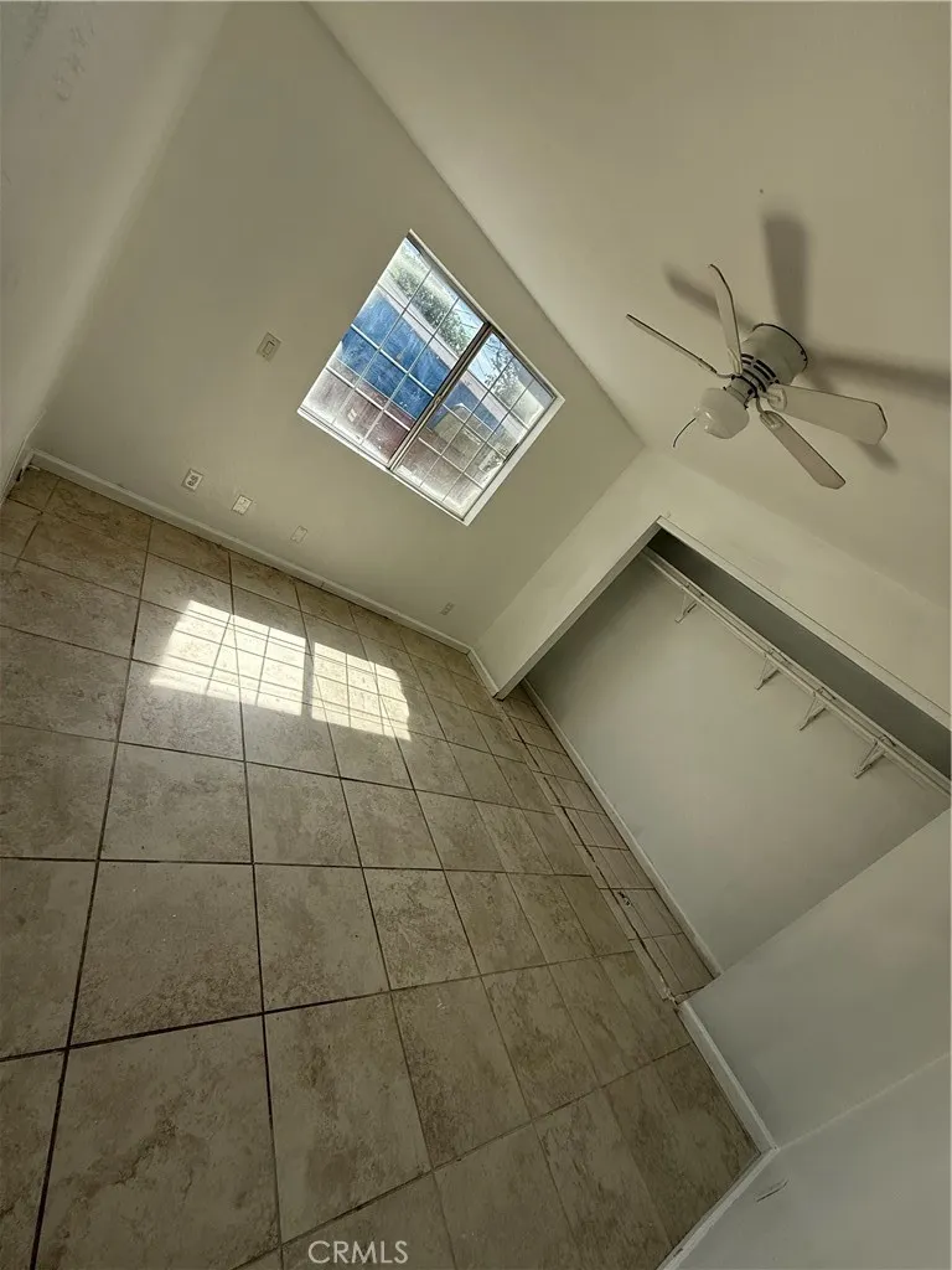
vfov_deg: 102.1
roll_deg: -41.5
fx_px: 513
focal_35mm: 14
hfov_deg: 85.7
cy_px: 635
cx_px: 476
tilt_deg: -14.2
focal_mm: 2.22
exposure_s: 1/619
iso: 64
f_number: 2.2
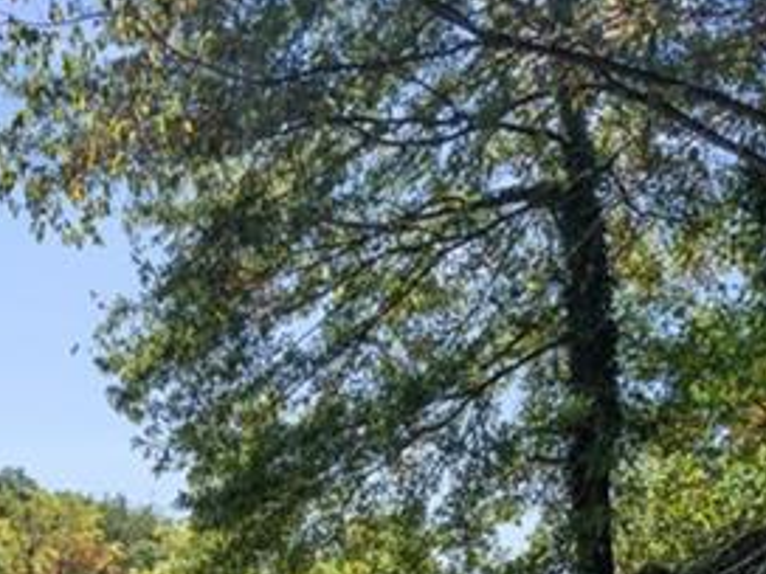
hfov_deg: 31.9
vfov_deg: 21.5
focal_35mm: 58
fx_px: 1283
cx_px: 107
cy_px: 844
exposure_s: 1/250
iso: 400
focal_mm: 16
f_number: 8
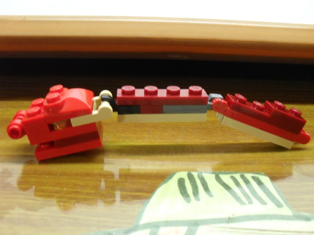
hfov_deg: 51.4
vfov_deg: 39.6
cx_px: 161
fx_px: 326
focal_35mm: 36
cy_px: 120
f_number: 2.8
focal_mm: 6.2
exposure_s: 1/15
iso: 200
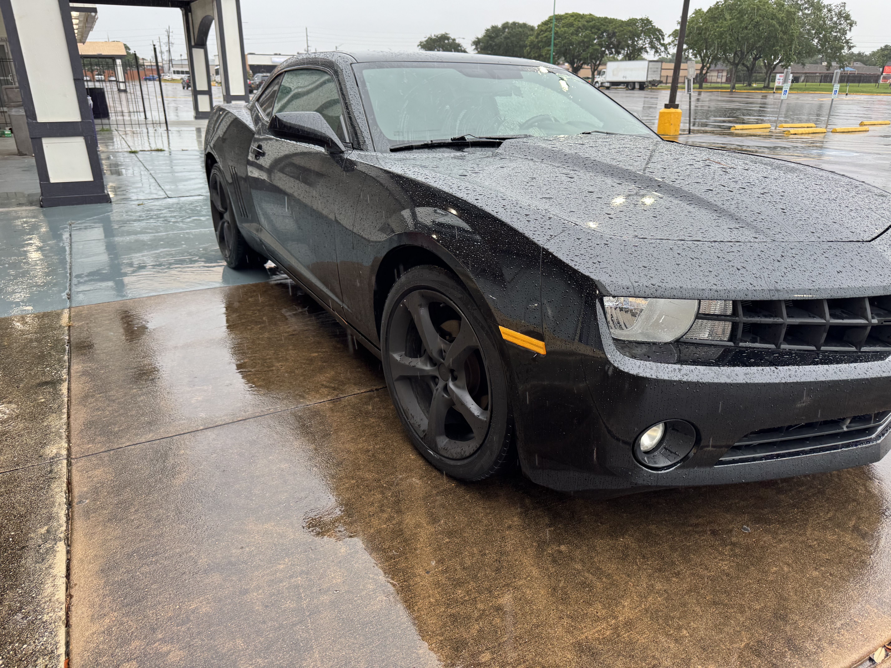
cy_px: 334
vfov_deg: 56.8
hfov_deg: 71.6
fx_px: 618
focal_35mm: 24
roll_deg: -0.3
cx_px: 446
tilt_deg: -23.8
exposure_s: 1/120
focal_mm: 6.76
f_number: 1.78
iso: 80
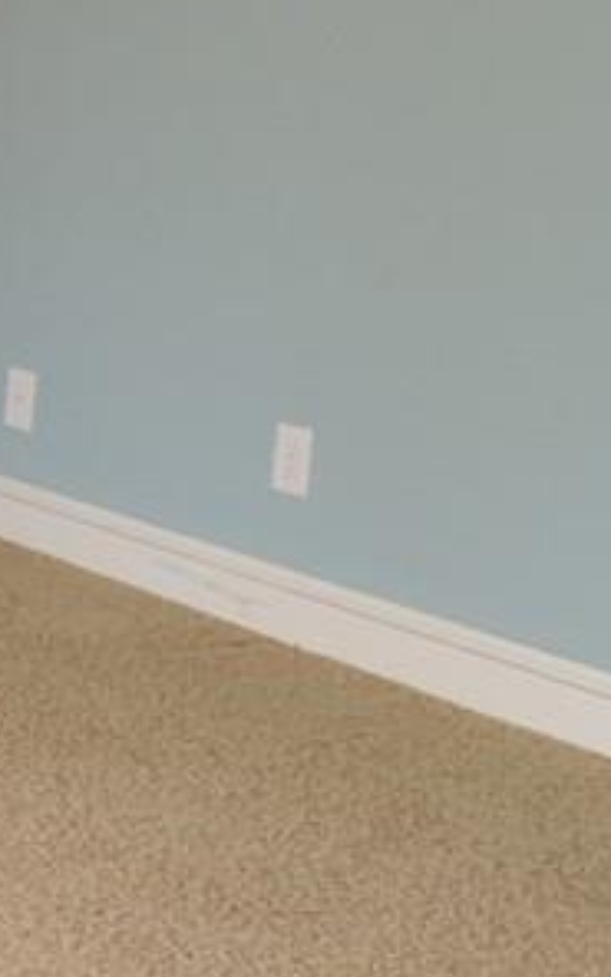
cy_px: 343
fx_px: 2345
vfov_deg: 23.5
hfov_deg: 11.2
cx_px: -1054
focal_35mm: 88
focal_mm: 4.3
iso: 125
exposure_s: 1/40
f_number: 3
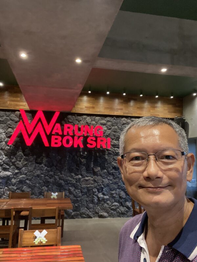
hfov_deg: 46.8
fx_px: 228
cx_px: 98
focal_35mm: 30
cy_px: 131
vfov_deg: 60.0
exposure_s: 1/33
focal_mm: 2.71
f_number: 2.2
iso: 400
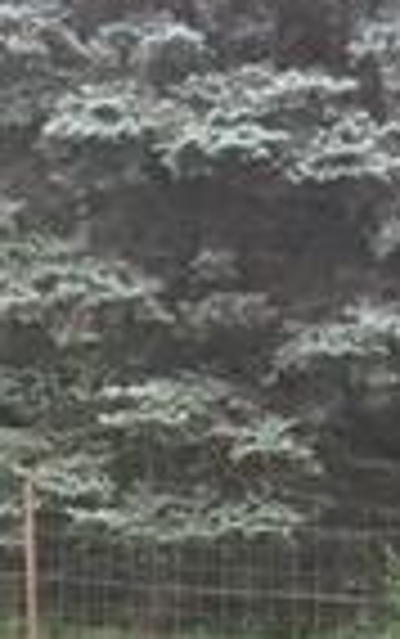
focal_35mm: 178
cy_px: 688
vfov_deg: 11.6
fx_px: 3098
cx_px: 211
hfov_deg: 7.4
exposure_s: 1/120
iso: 32
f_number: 2.4
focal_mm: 3.3
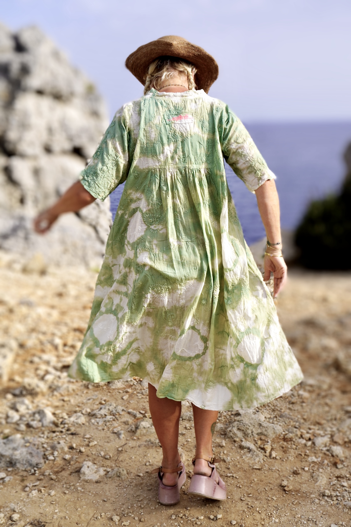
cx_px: 176
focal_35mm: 32
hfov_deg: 41.7
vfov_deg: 59.5
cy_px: 264
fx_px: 461
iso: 100
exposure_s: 1/500
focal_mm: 21
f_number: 5
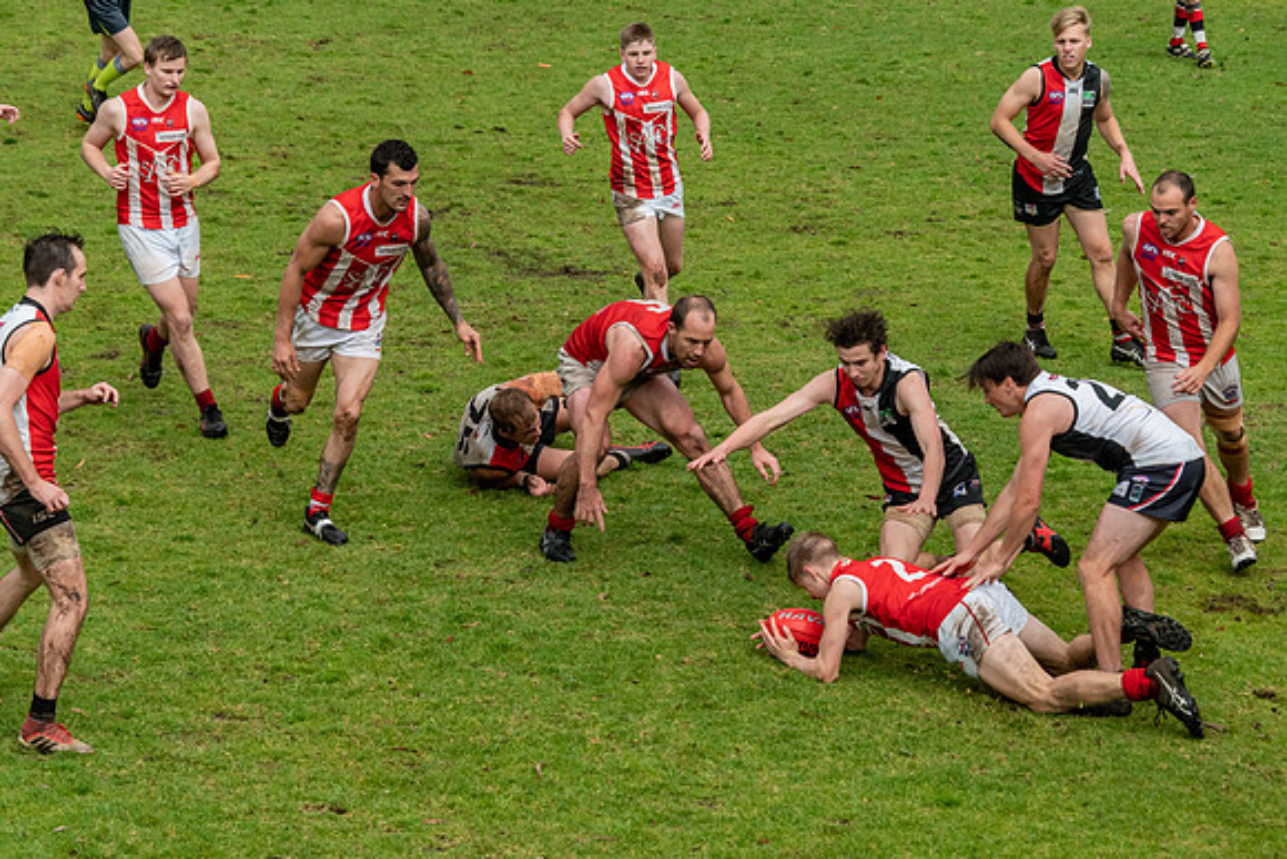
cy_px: 430
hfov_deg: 15.9
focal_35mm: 129
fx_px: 4613
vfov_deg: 10.6
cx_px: 644
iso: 800
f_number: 6.3
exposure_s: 1/1600
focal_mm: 86
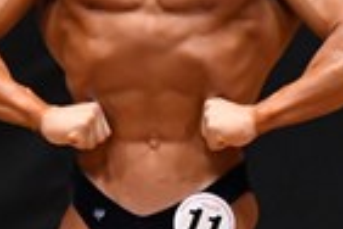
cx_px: 230
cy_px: 336
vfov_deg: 0.9
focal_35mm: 1481
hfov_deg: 1.4
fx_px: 14110
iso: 5000
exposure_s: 1/400
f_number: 5.6
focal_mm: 180
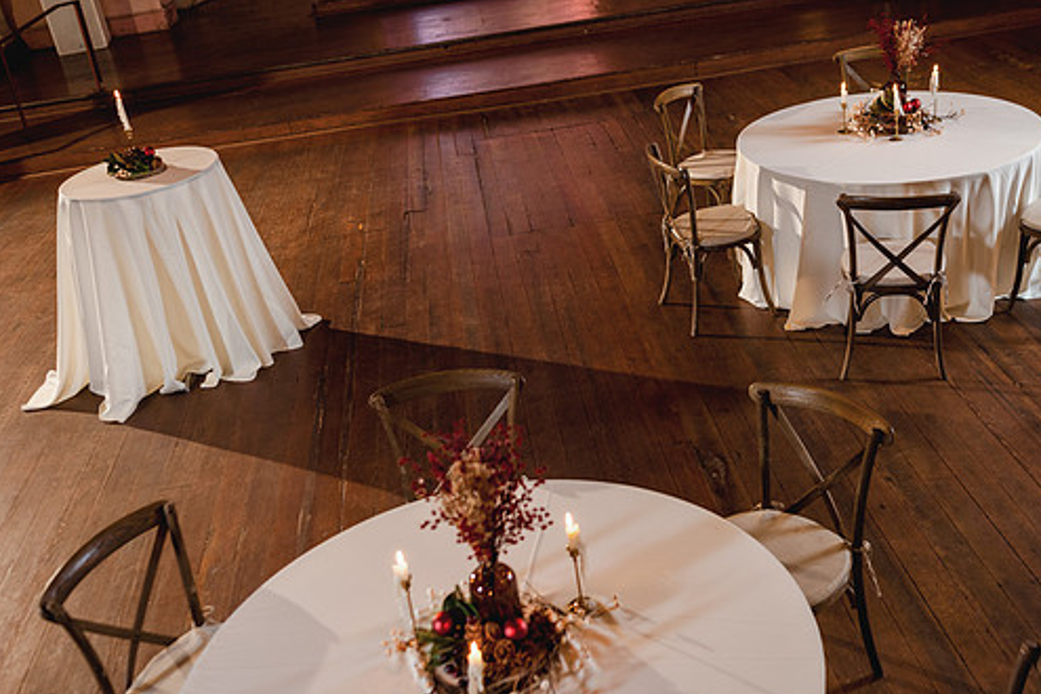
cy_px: 352
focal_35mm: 41
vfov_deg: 32.6
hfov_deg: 47.3
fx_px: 1185
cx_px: 585
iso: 400
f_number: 2.5
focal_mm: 35
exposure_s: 1/60
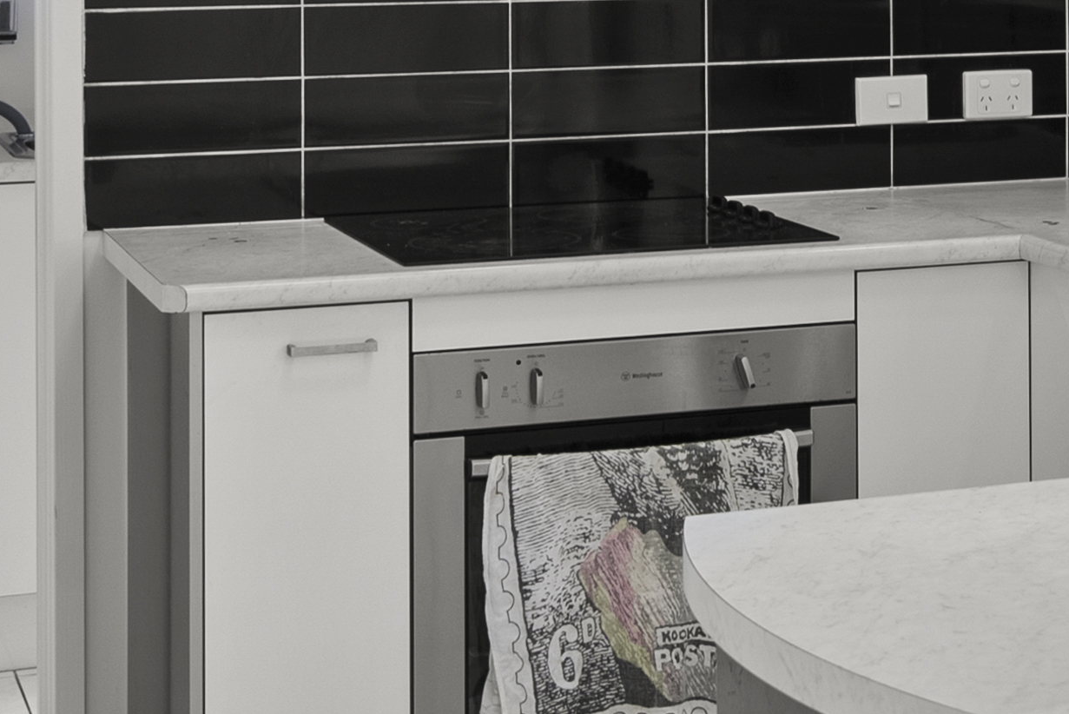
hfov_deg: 21.4
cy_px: -97
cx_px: 973
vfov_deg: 14.3
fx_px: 2763
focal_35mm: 93
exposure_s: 1/6
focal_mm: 27
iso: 640
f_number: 8
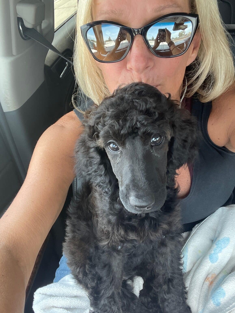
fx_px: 272
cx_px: 118
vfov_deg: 60.0
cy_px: 156
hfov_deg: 46.8
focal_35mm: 30
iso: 100
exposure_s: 1/105
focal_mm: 2.71
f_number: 2.2
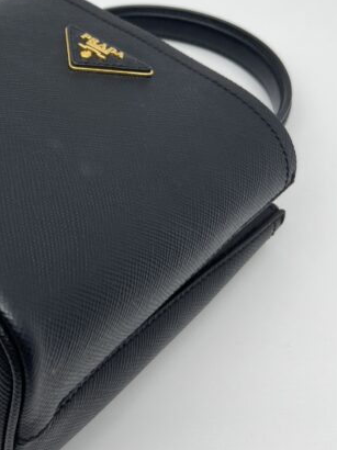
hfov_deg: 21.9
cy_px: 179
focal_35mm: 65
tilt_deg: -48.6
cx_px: 15
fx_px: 845
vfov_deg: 29.8
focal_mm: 5.7
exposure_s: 1/183
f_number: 1.5
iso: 40
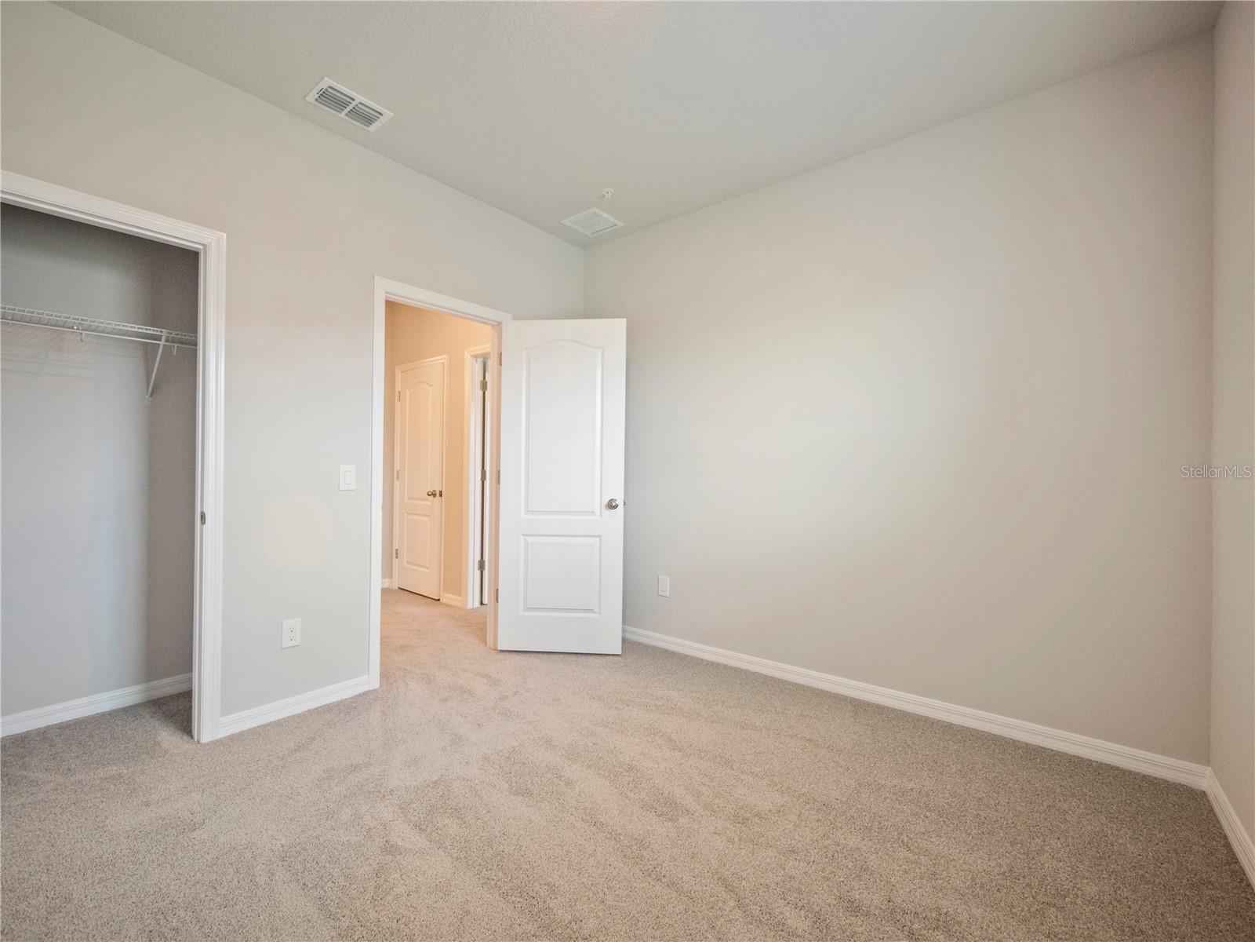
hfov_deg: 102.1
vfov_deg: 85.7
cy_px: 471
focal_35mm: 14
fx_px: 508
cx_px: 628
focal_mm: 7
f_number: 4
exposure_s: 1/60
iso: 1600
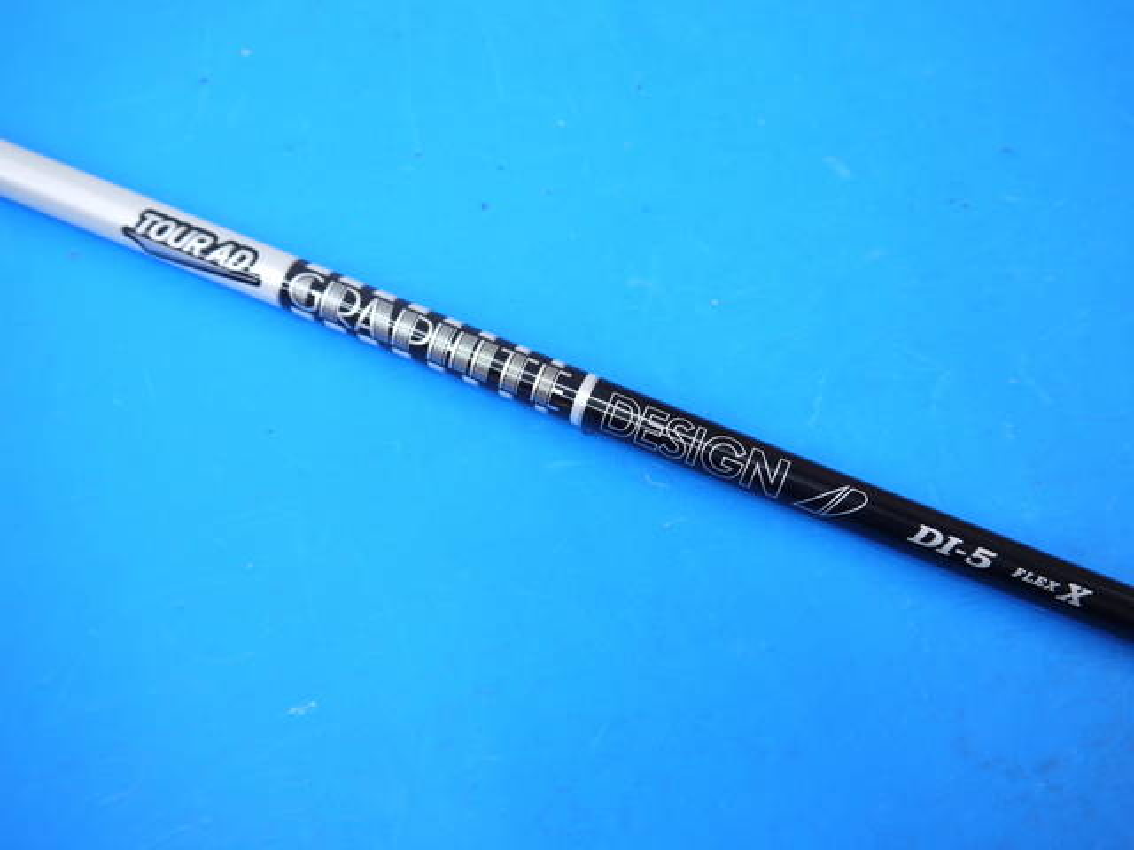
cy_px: 425
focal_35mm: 32
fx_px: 1048
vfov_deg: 44.2
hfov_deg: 56.8
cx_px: 567
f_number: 3.8
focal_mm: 16
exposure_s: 1/60
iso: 200
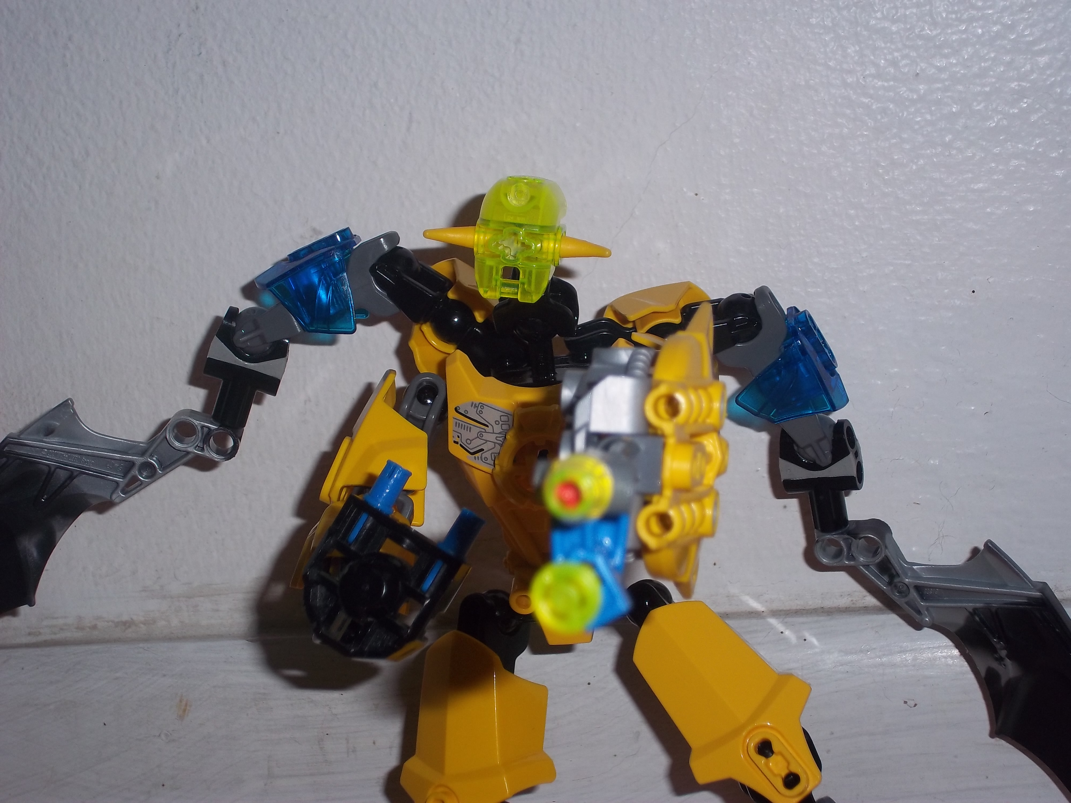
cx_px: 536
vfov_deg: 21.0
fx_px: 2166
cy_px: 402
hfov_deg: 27.8
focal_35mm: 70
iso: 80
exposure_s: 1/50
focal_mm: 12.5
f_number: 4.4
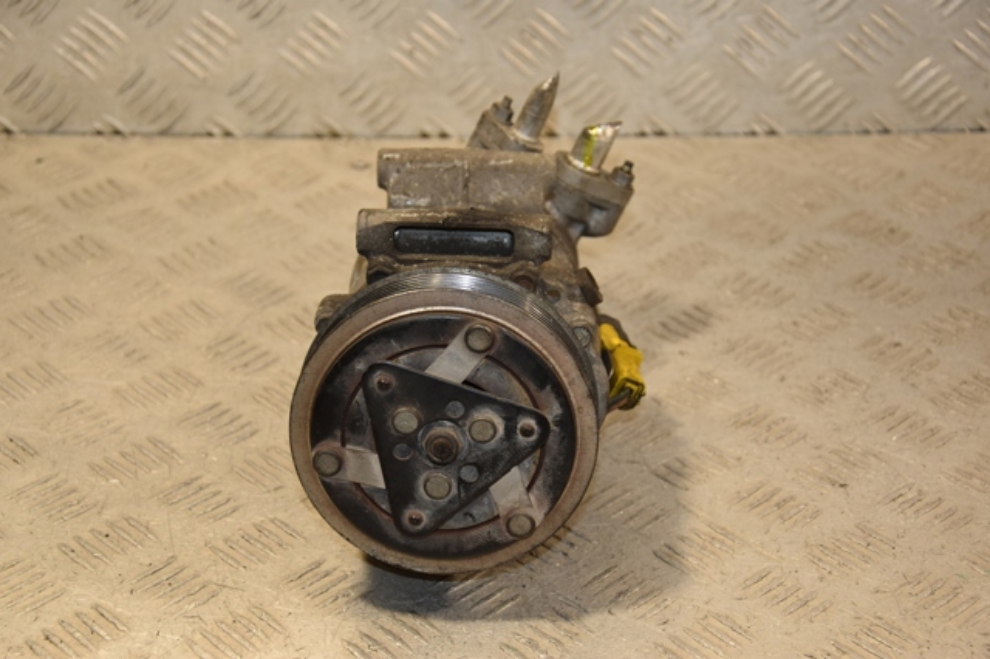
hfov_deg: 23.4
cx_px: 495
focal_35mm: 87
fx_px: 2391
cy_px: 330
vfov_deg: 15.7
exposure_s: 1/160
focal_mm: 58
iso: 800
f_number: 5
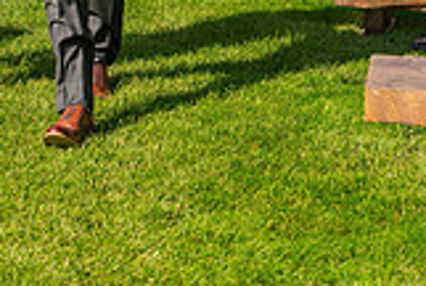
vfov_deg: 9.2
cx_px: -61
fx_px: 1707
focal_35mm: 144
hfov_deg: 13.9
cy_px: -224
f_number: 4
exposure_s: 1/3200
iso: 400
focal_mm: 40
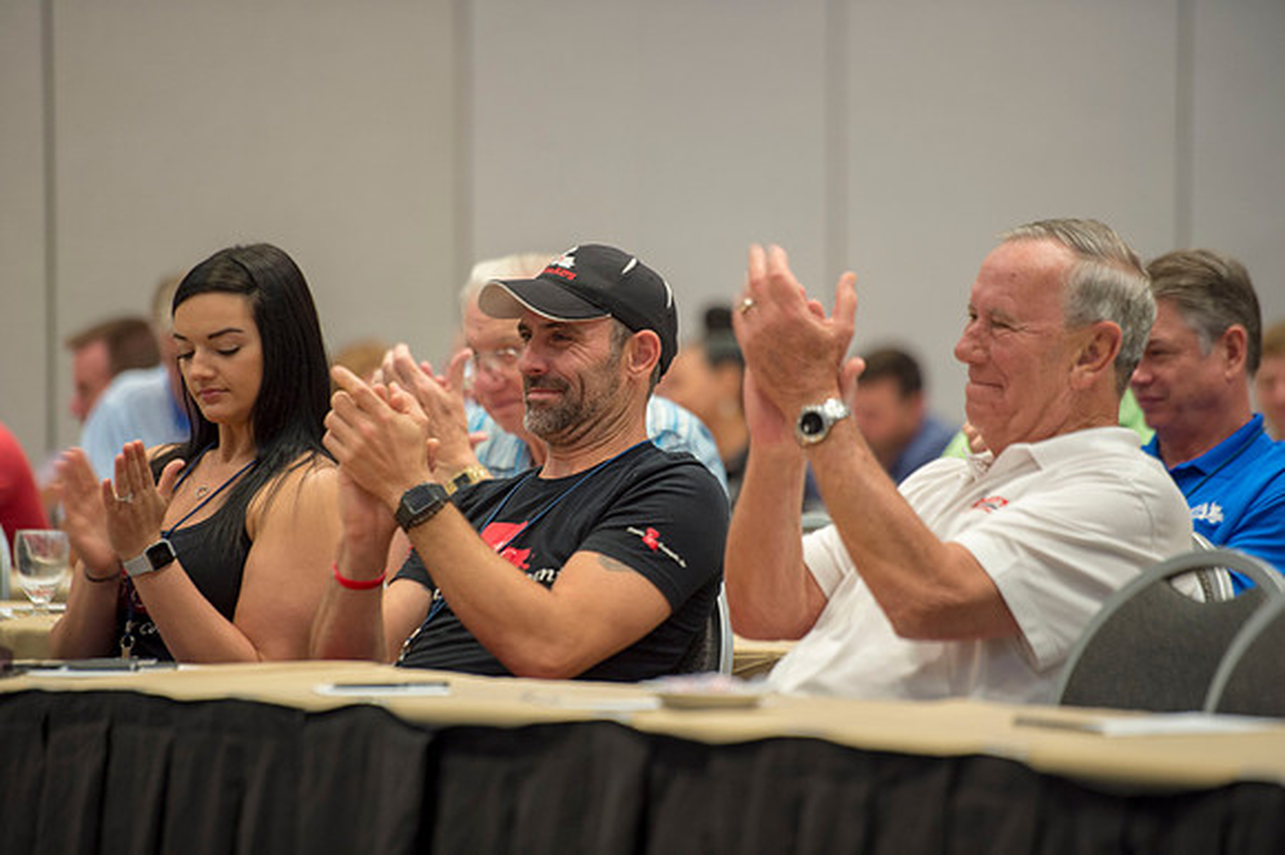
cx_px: 642
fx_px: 7135
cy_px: 428
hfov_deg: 10.3
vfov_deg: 6.9
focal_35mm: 200
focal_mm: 200
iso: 1250
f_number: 2.8
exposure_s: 1/100
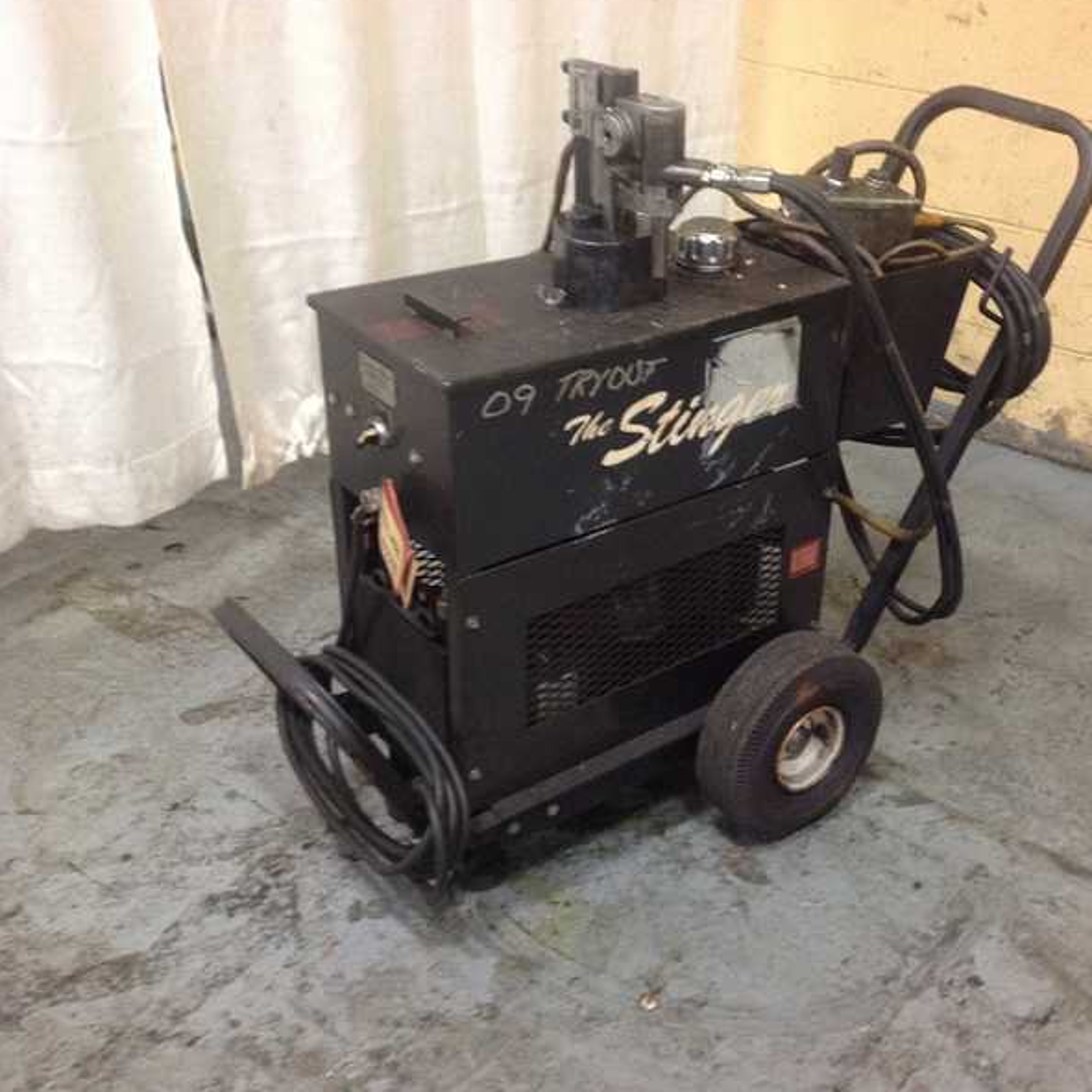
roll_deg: -3.5
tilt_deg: -30.6
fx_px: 1499
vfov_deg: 40.0
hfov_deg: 39.5
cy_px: 541
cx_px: 740
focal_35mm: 42
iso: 160
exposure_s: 1/15
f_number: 2.4
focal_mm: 4.28
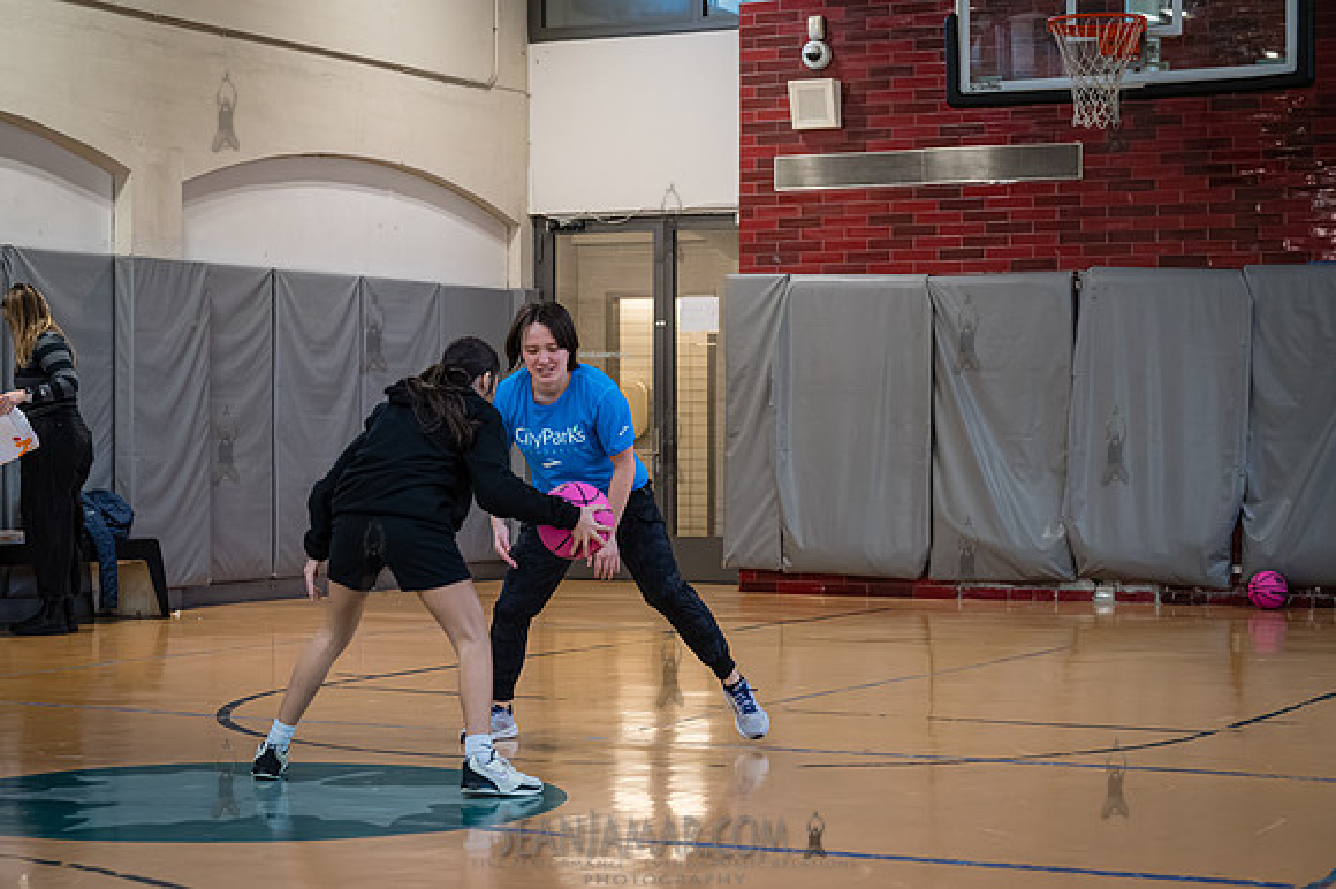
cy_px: 444
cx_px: 668
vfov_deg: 18.8
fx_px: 2689
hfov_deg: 27.9
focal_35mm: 73
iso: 8000
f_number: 4
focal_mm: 72
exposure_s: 1/1000
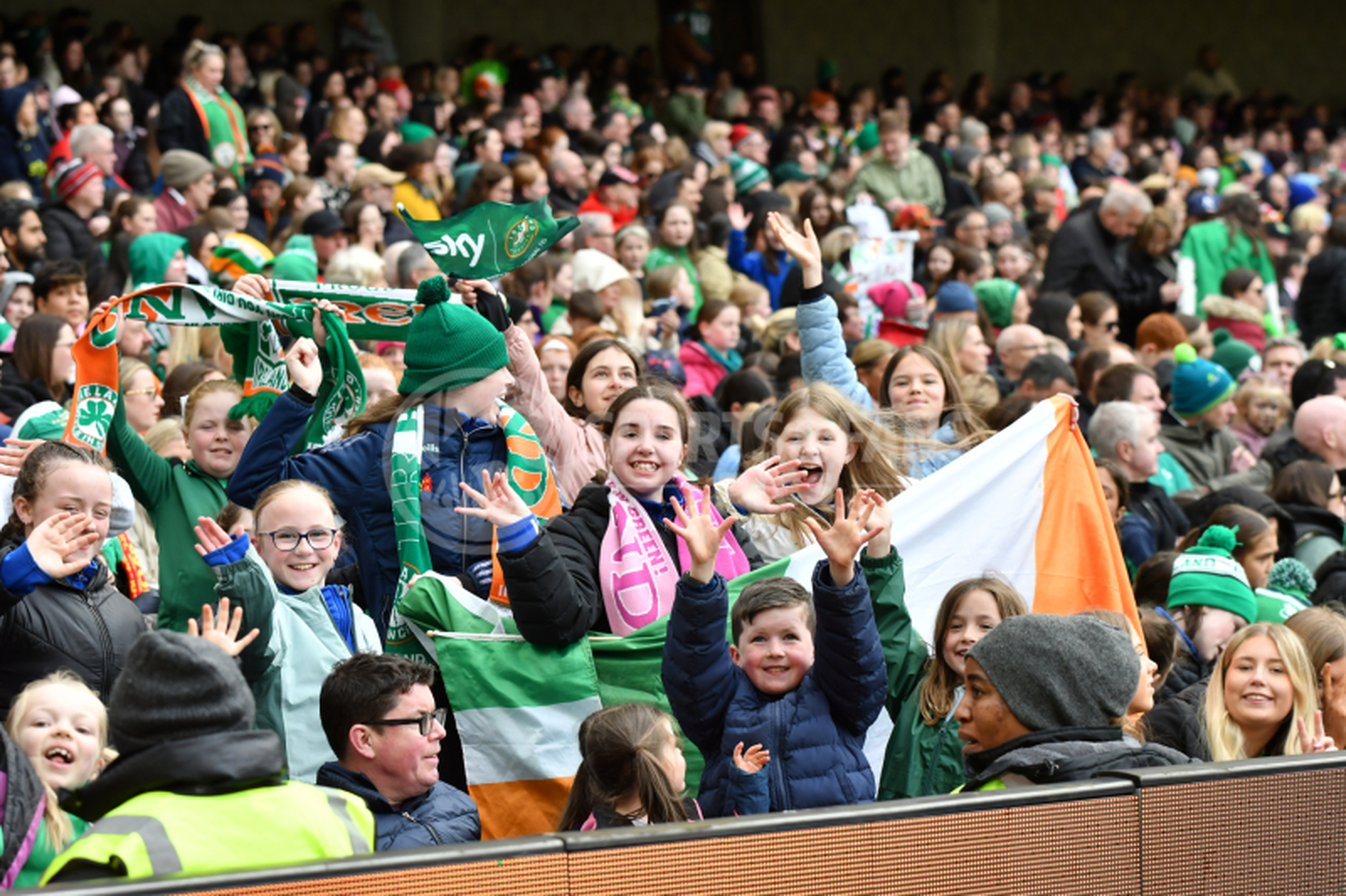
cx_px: 673
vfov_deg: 10.2
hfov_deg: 15.2
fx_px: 5046
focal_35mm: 135
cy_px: 448
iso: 640
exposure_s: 1/1250
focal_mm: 90
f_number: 4
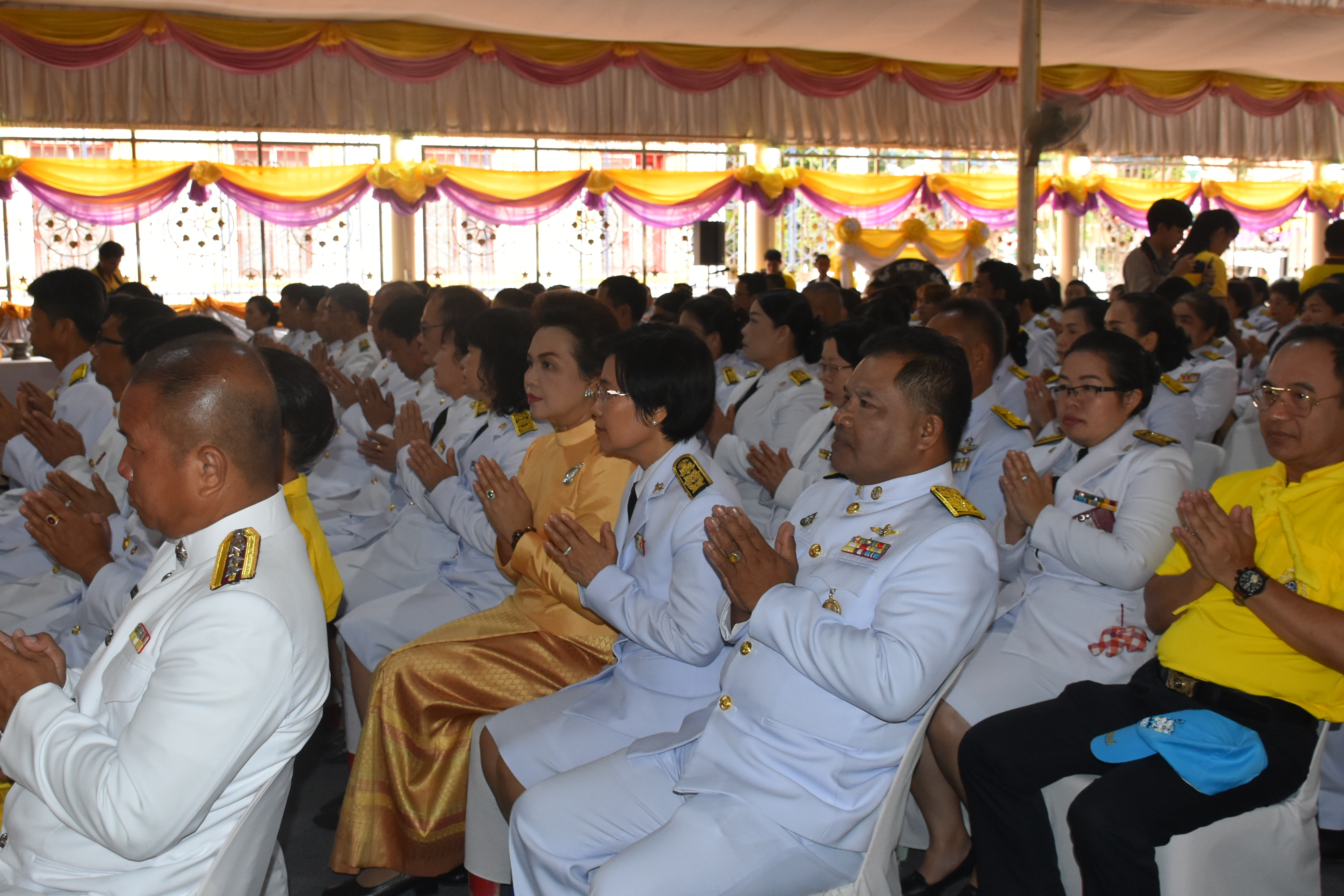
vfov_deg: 34.2
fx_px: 1456
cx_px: 661
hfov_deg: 49.6
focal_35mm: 39
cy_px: 444
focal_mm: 18
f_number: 4.5
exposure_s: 1/80
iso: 800
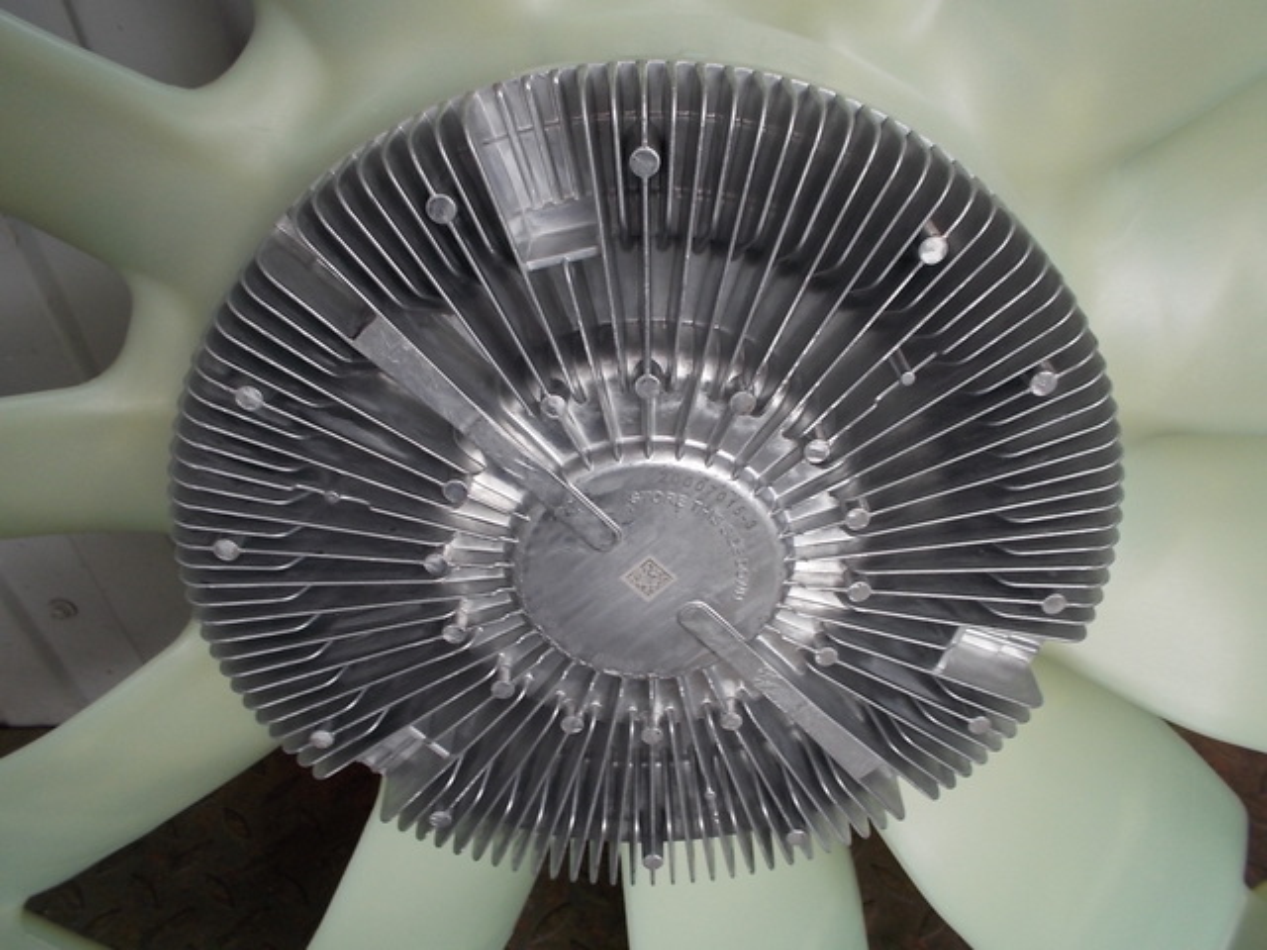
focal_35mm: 29
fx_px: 1061
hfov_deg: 61.7
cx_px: 634
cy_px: 475
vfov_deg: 48.2
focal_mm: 4.1
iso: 80
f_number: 3.3
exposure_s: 1/60
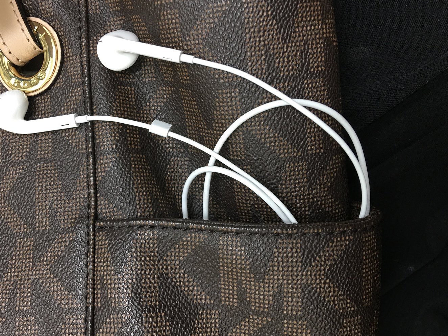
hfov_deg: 52.4
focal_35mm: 35
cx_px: 184
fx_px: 453
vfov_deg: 40.7
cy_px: 168
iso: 50
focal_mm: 4.15
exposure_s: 1/15
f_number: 2.2
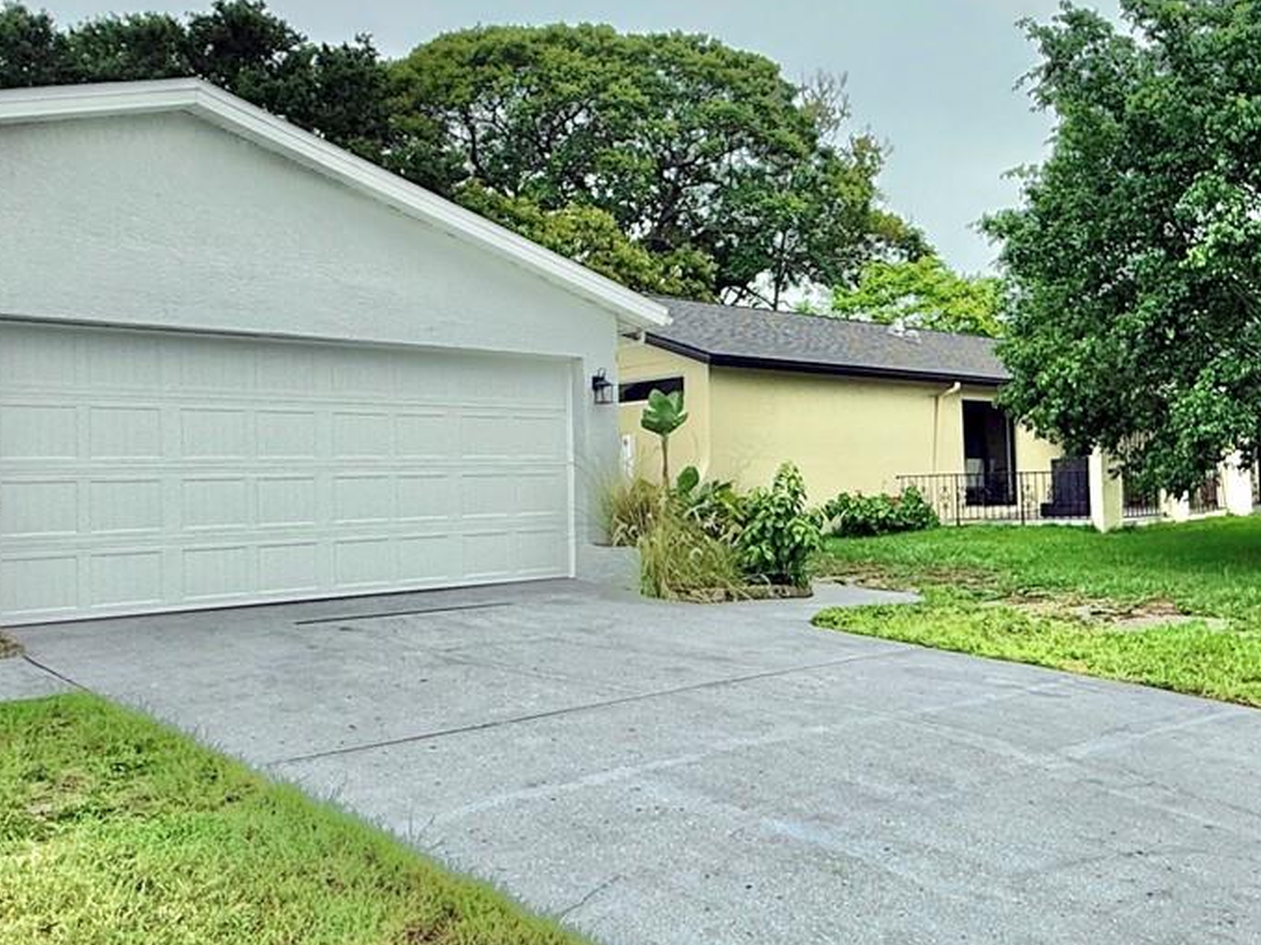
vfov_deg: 42.6
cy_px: 352
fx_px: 1202
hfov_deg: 54.2
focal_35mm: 33
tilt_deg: +6.0
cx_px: 849
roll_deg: +0.6
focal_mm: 2.22
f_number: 2.2
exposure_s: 1/160
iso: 50
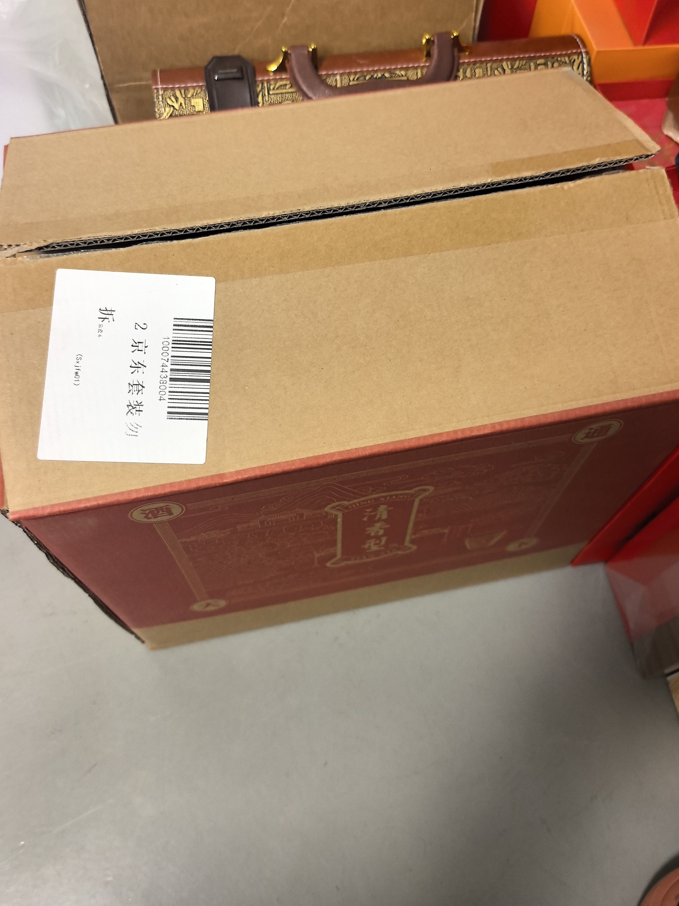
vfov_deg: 65.3
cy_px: 429
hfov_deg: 51.3
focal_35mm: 27
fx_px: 706
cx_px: 350
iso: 160
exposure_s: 1/50
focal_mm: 5.75
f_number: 1.4
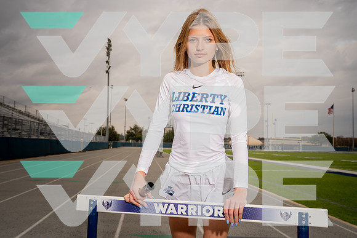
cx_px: 178
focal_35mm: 41
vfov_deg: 32.6
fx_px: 407
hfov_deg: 47.4
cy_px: 119
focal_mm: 41
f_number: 8
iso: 250
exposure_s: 1/250
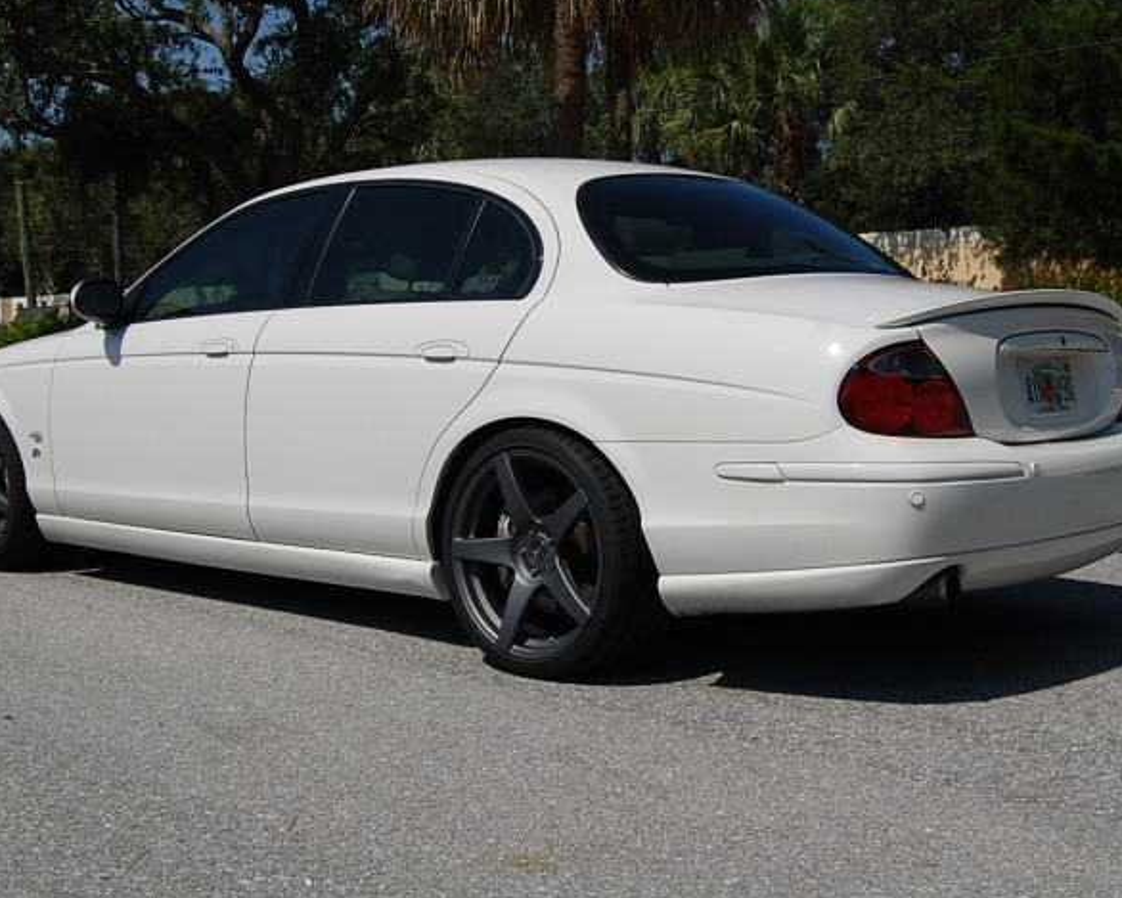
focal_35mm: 46
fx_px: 1528
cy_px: 403
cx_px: 543
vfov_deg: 32.7
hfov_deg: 40.3
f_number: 11
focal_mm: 24
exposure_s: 1/500
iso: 200
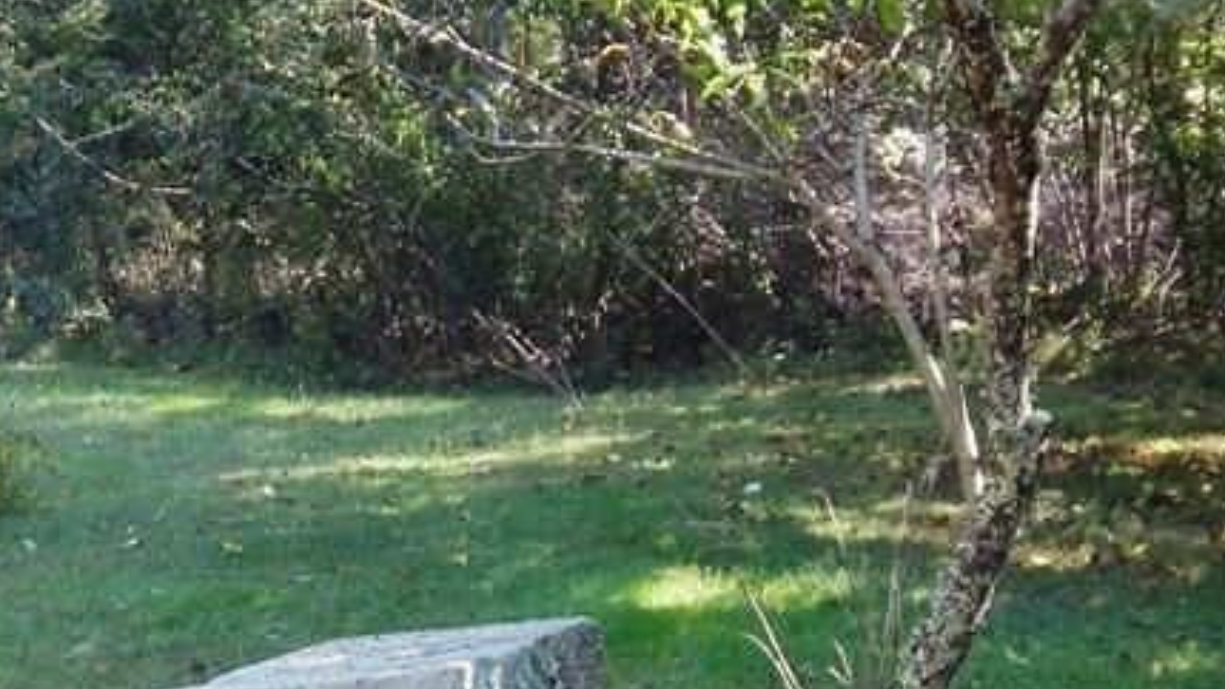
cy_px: 658
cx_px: 60
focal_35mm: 127
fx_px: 4126
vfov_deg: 9.5
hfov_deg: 16.6
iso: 125
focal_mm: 8.6
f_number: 3.7
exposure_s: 1/80
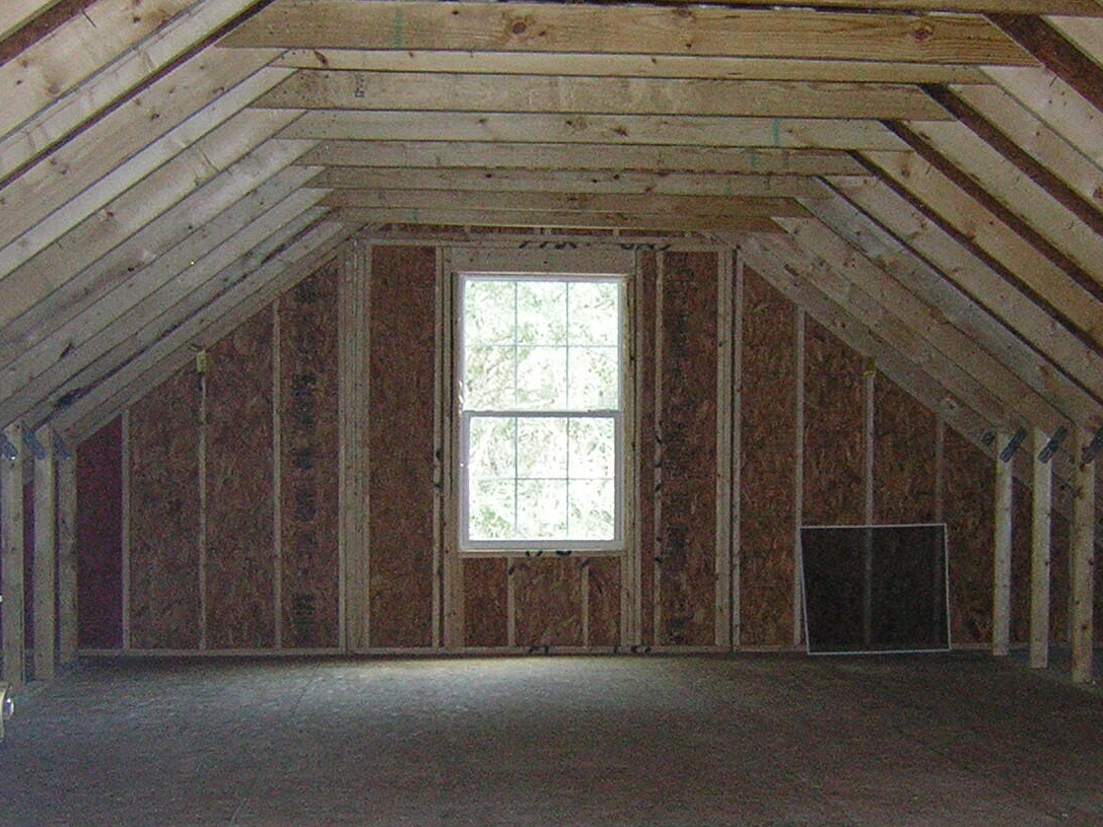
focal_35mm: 53
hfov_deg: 35.9
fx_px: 1689
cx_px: 712
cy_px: 485
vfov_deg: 27.5
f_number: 2.6
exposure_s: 1/60.1
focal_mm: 4.7
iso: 192
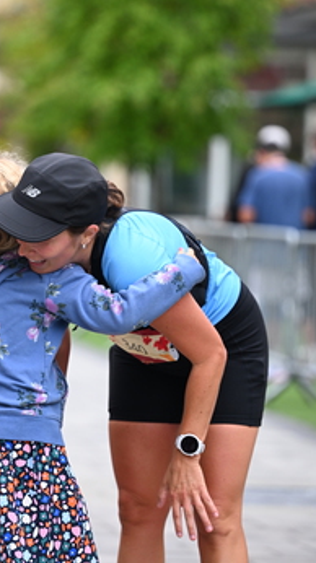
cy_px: 221
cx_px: 55
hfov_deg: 5.4
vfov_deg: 9.6
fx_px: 3360
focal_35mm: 225
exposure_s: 1/1600
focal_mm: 135
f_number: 2.8
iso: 640
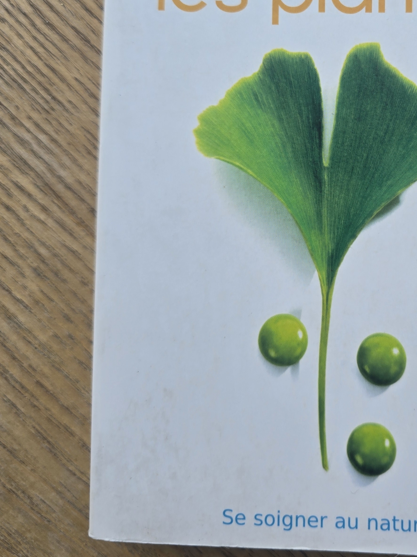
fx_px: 627
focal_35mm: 39
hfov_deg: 35.6
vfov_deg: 46.0
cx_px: 336
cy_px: 132
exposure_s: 1/489
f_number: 1.7
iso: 12
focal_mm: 6.3
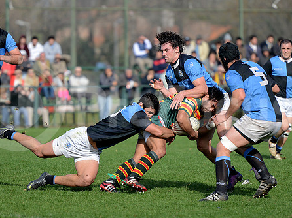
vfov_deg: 6.1
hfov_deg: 8.1
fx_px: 2057
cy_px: 105
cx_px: 130
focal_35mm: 244
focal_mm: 195
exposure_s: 1/1600
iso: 250
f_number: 2.8
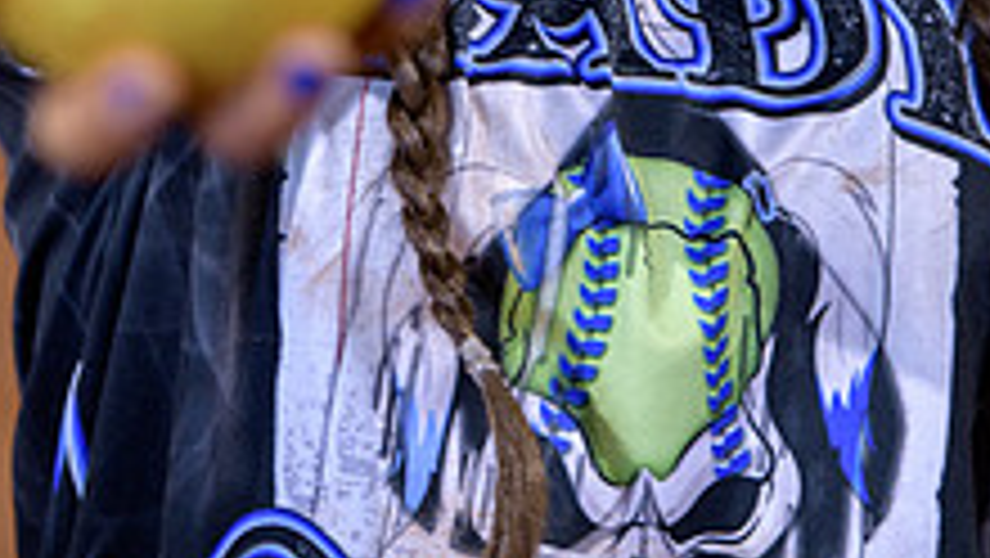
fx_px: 6855
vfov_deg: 4.6
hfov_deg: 8.3
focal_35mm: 261
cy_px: -450
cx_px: 495
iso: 400
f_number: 5
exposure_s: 1/80
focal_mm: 122
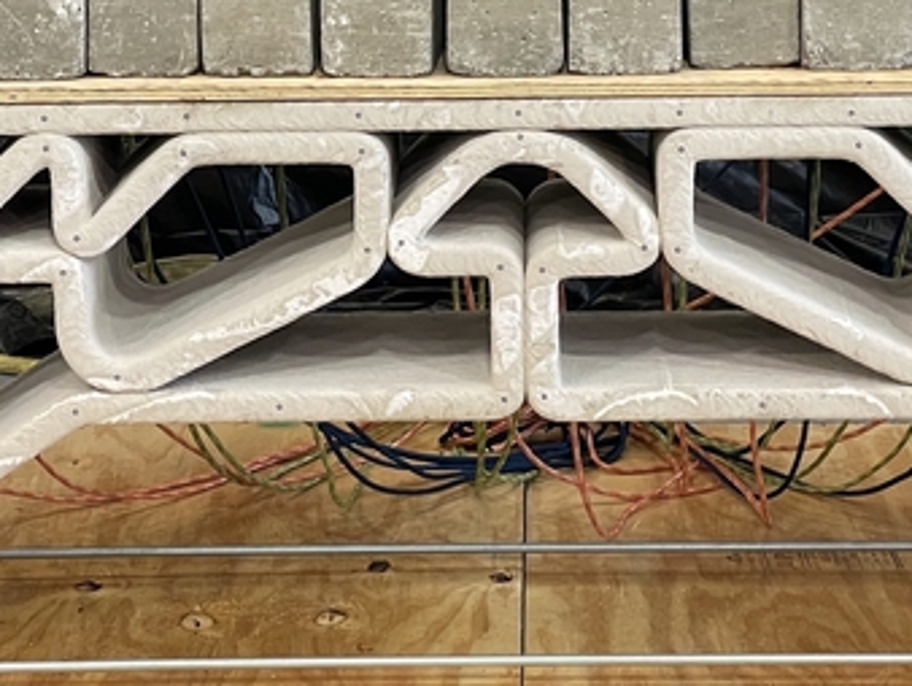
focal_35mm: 123
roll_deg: +1.2
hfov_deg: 16.0
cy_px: 32
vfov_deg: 12.0
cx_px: 529
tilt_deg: -7.8
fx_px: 3243
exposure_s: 1/60
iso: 200
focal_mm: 6
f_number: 2
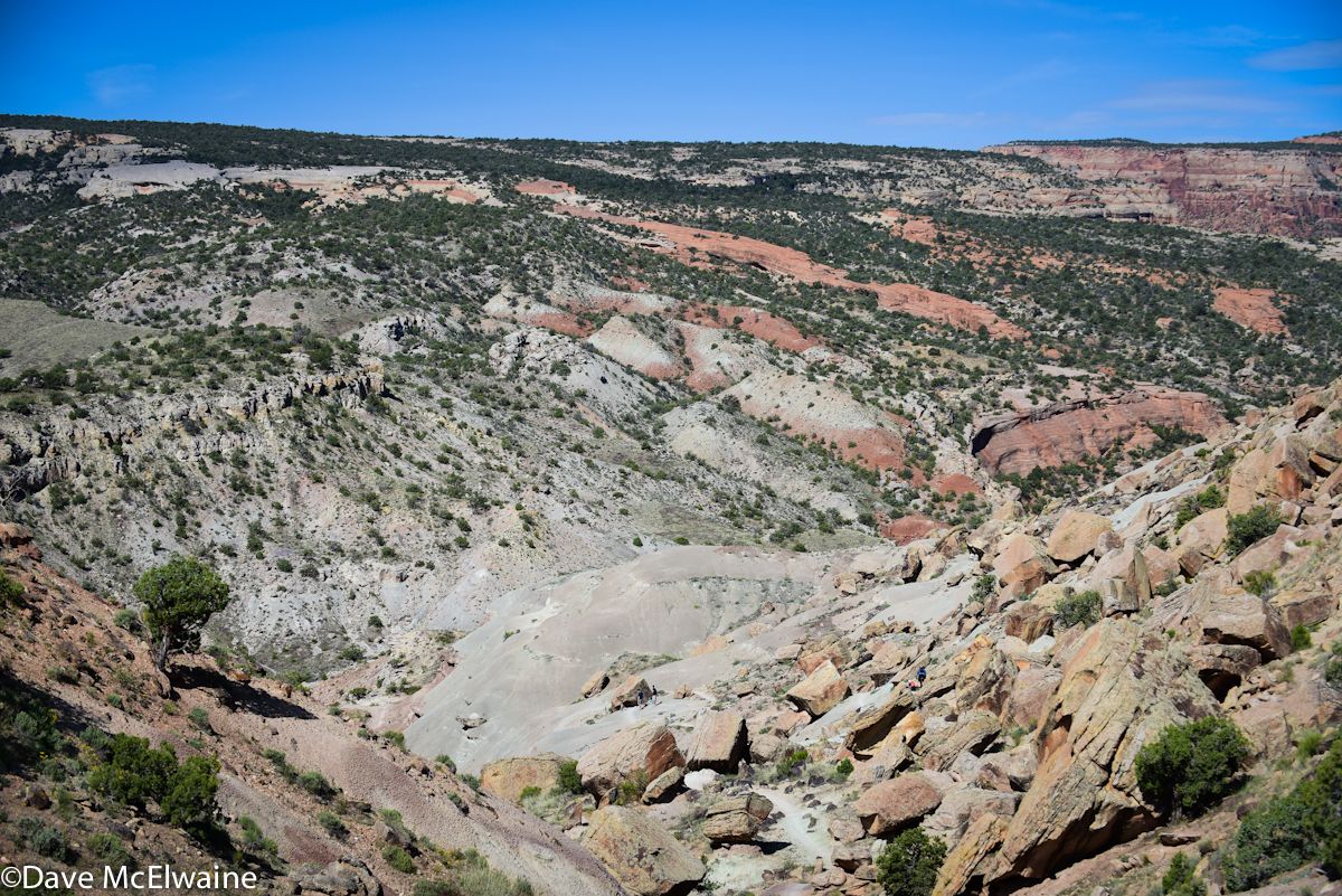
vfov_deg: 19.5
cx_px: 671
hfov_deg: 28.8
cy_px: 448
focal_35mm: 70
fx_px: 2610
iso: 140
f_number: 2.8
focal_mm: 70
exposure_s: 1/1250
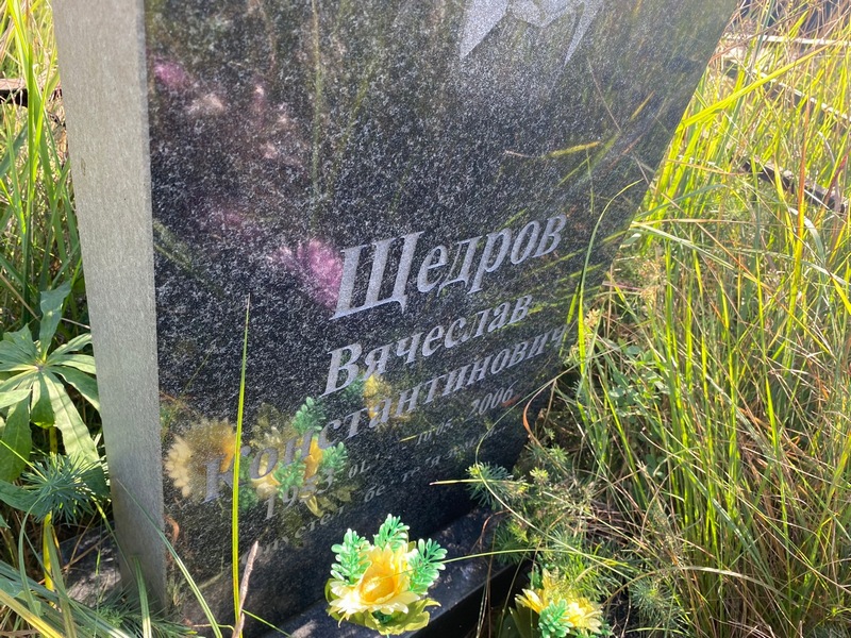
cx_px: 426
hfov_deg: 67.3
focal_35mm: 26
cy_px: 319
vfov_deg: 53.1
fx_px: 639
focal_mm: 4.25
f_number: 1.8
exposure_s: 1/144
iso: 32
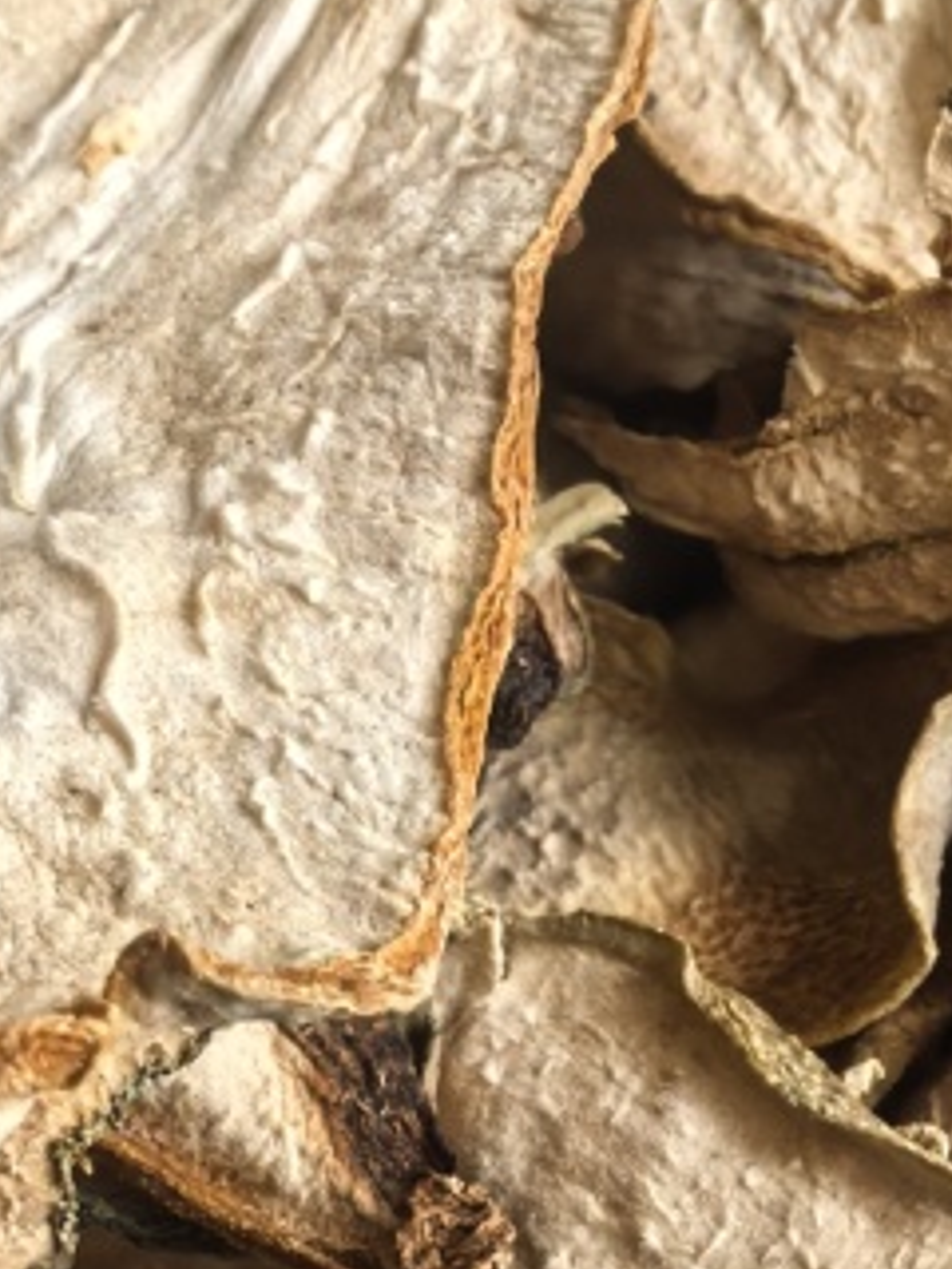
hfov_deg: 18.1
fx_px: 2934
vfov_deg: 24.0
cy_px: 1057
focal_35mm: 80
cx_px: 900
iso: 3200
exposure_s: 1/193
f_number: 4
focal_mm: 6.98
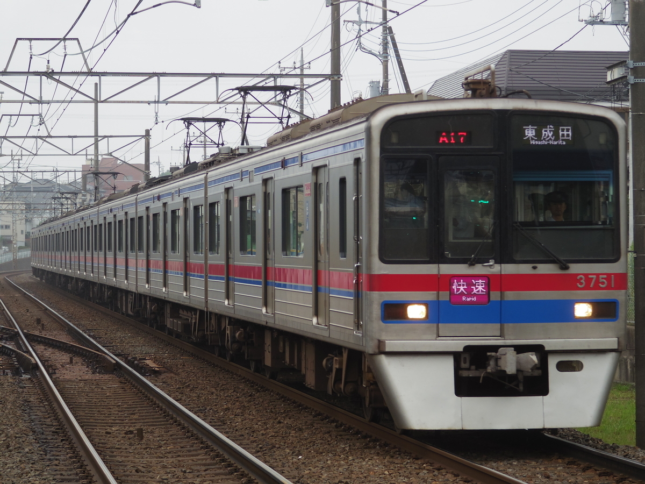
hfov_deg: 15.3
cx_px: 322
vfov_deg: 11.5
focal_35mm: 129
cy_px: 242
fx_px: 2404
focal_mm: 23.2
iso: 125
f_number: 2.8
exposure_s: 1/250
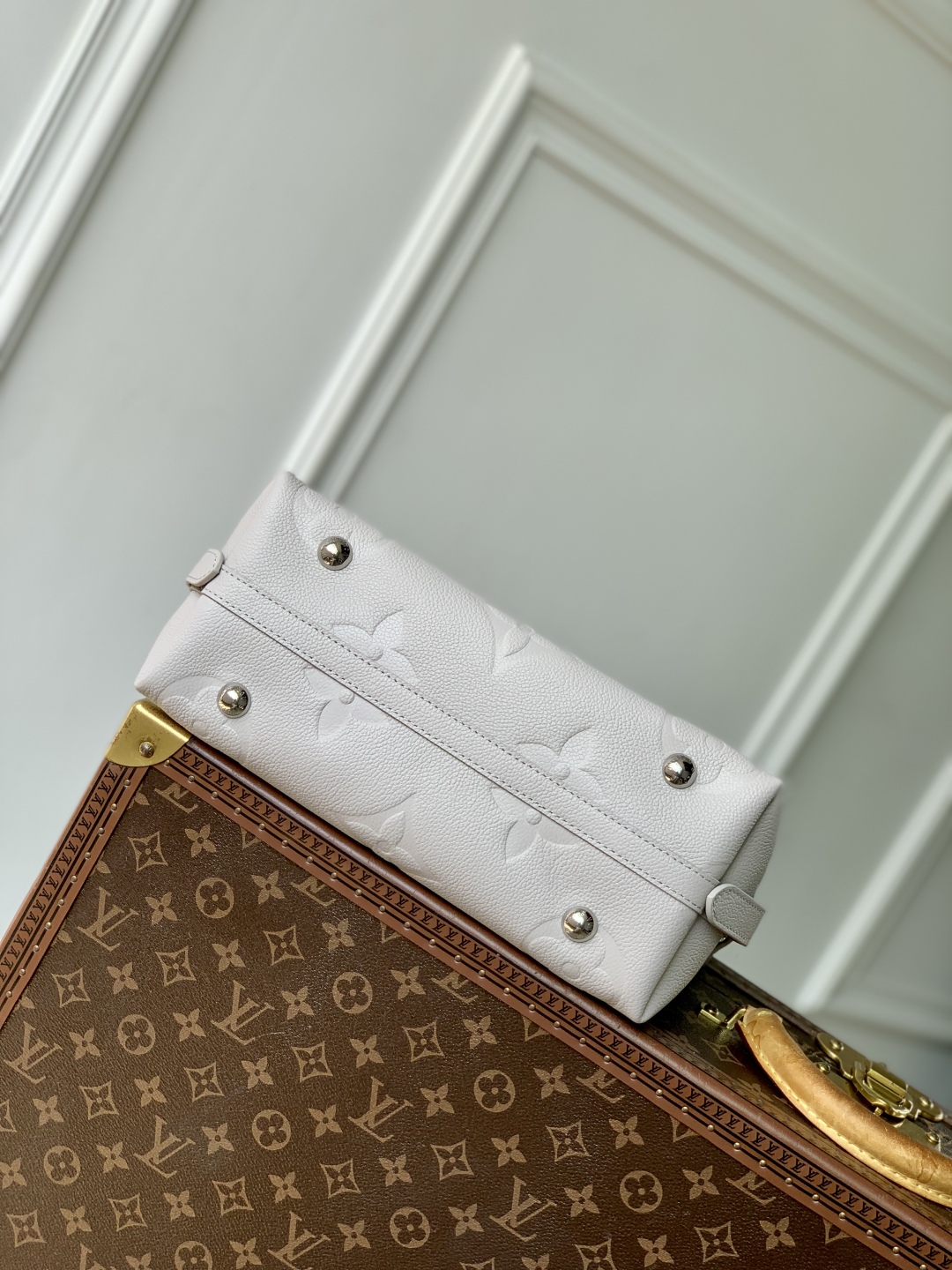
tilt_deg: -9.7
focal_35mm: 52
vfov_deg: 36.8
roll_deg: -30.2
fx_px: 1907
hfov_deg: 28.0
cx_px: 476
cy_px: 635
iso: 16
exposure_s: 1/221
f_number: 2.4
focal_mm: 6
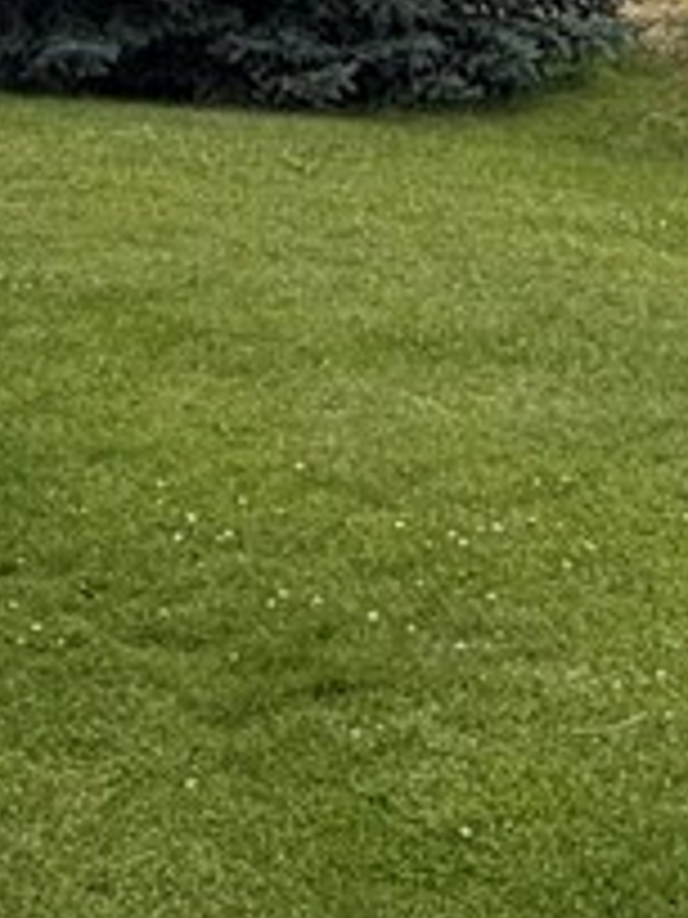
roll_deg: +1.0
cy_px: -216
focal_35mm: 110
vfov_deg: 17.0
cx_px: 967
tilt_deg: -3.5
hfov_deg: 12.9
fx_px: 2915
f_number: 2.2
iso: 20
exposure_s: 1/1431
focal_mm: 2.22
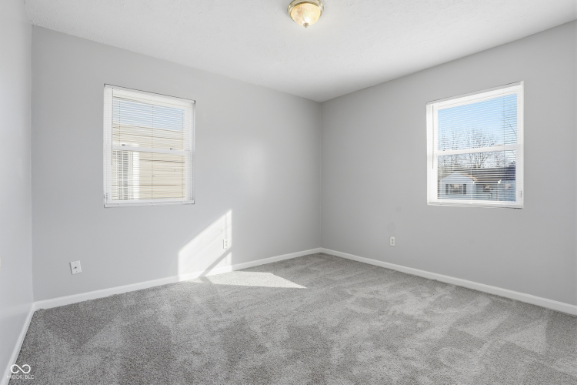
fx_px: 256
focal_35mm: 16
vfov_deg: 73.7
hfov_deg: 96.7
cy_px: 192
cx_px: 288
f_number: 9
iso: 250
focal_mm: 16
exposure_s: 1/80
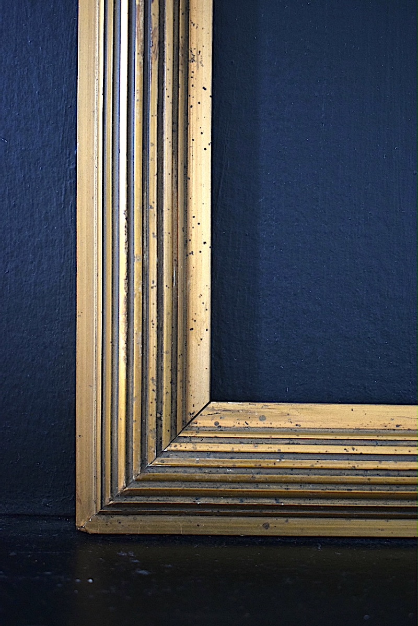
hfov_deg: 28.1
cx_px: 209
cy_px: 313
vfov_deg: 41.1
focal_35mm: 48
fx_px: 836
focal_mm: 32
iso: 2800
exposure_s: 1/30
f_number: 4.5
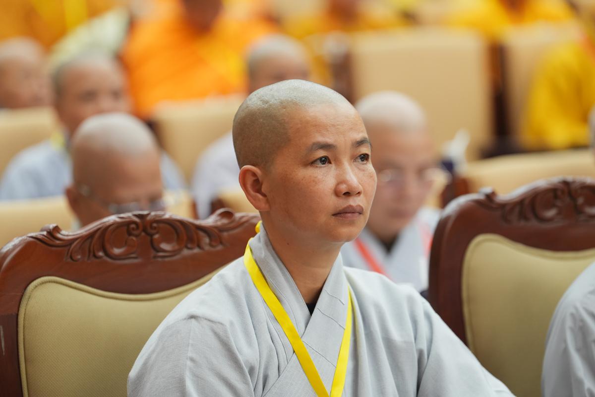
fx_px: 3057
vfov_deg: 7.4
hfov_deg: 11.1
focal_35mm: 185
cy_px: 198
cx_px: 298
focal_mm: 185
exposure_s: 1/125
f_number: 3.2
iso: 2000
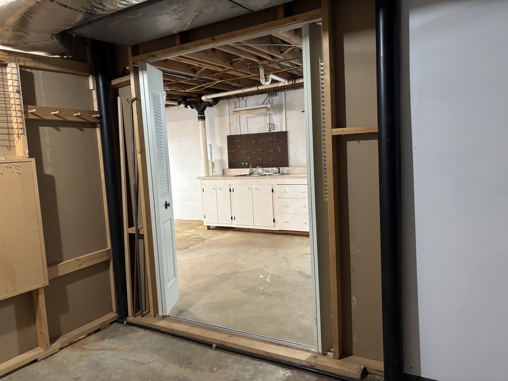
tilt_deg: -6.0
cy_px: 190
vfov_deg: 53.1
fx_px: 382
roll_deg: +3.2
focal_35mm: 26
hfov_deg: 67.3
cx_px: 254
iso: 400
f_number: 1.6
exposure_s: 1/40
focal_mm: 5.96
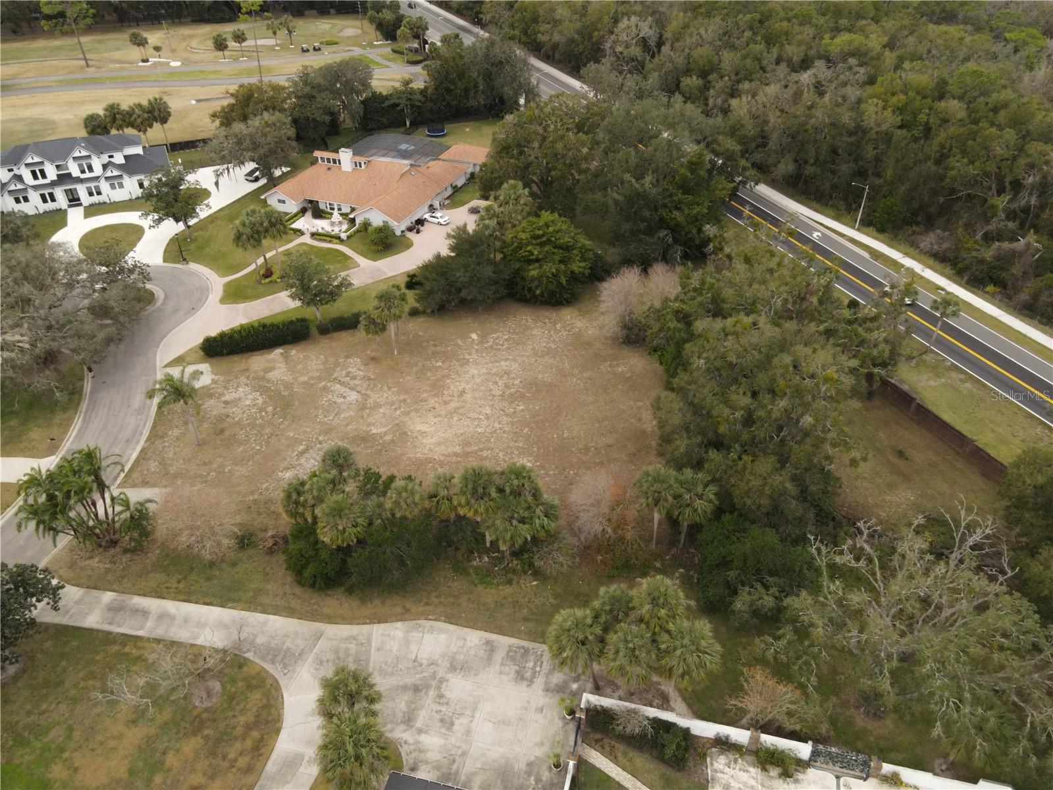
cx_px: 526
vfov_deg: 56.8
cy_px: 395
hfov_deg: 71.6
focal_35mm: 24
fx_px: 730
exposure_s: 1/320
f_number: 2.8
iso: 400
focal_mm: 4.5
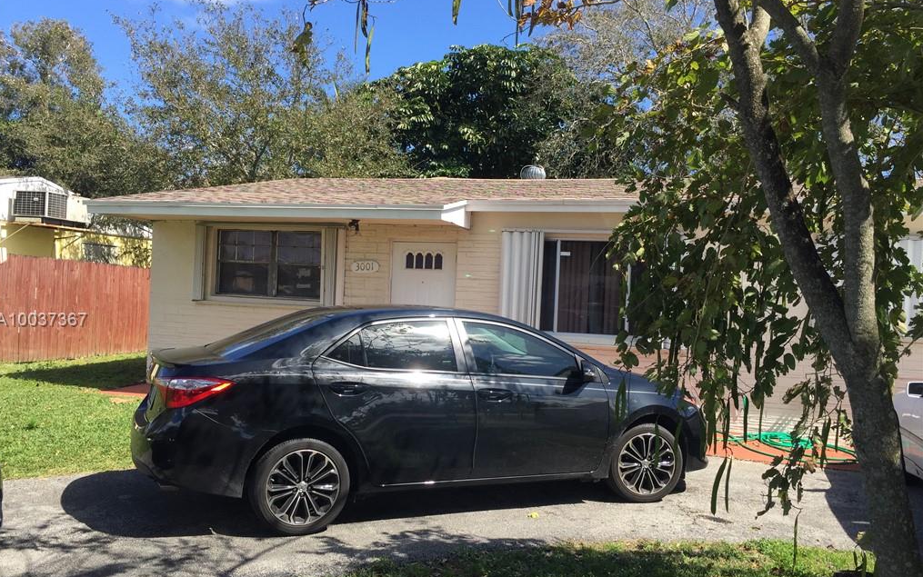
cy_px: 321
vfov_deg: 40.6
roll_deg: -3.9
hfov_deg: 61.2
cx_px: 458
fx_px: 780
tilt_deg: -1.6
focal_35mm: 31
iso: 32
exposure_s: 1/989
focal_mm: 4.15
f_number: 2.2
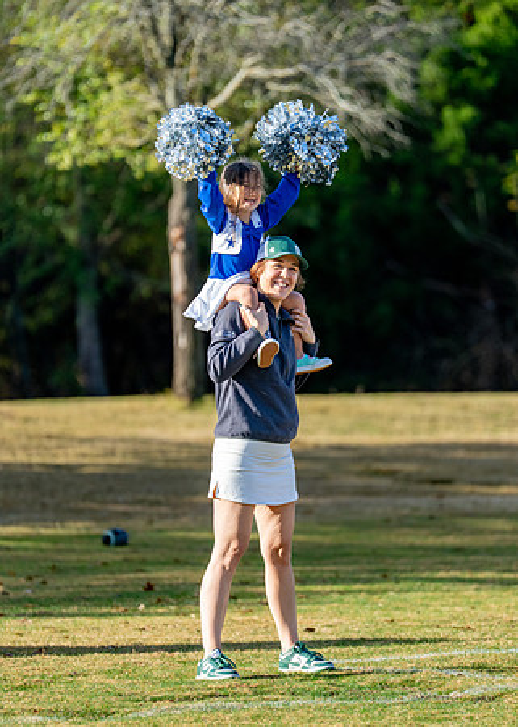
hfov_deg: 4.9
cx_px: 266
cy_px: 366
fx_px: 6108
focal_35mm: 296
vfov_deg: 6.8
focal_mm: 200
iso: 250
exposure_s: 1/2500
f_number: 2.8
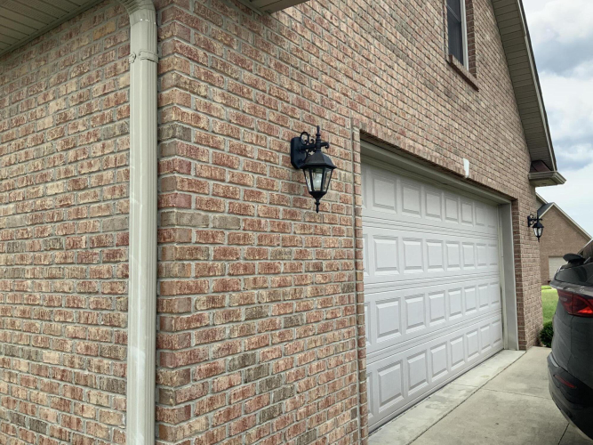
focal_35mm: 29
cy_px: 222
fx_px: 497
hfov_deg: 61.7
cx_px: 296
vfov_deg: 48.2
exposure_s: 1/869
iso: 16
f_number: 1.8
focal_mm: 3
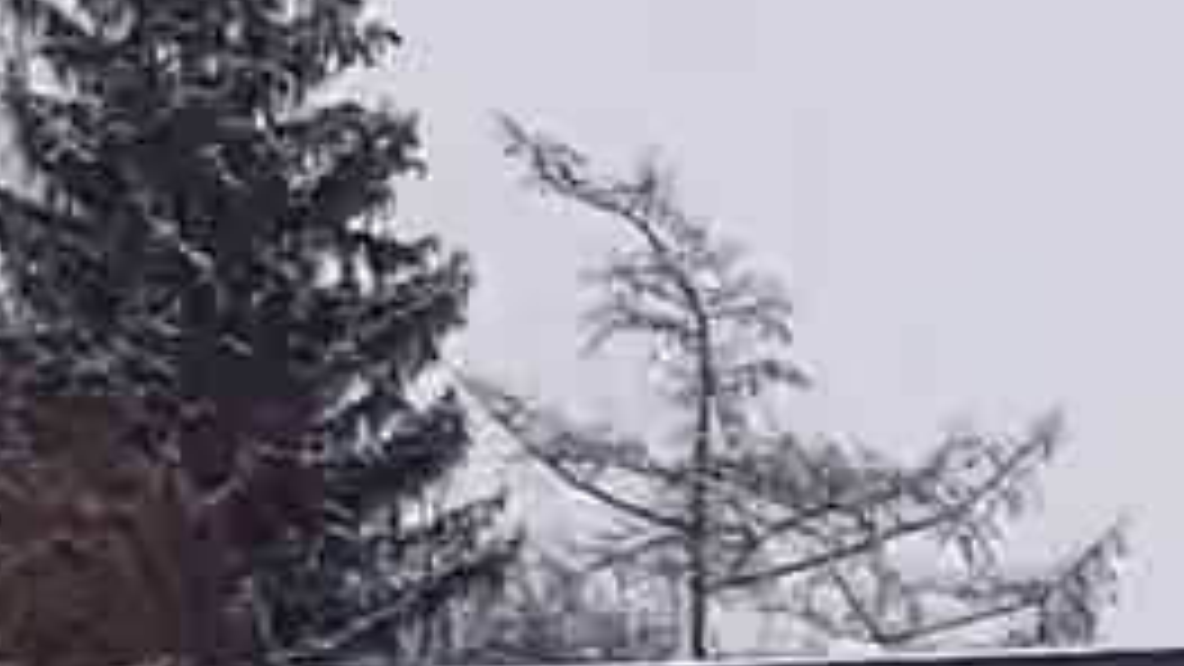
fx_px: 4333
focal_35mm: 138
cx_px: 2773
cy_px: 1836
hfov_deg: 12.5
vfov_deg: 7.9
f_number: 1.7
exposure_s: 1/1840
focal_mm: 4.2
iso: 40
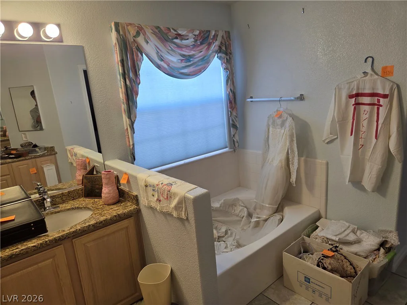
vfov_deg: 58.9
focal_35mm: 23
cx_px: 204
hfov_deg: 73.9
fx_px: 270
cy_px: 152
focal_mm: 5.4
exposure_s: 1/120
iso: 100
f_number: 1.8
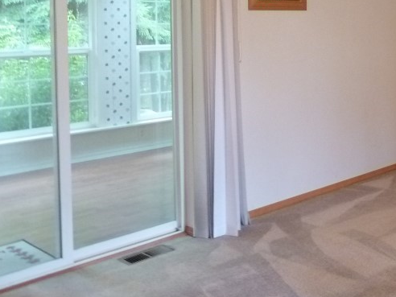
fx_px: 595
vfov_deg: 27.3
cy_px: 47
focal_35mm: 52
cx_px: 385
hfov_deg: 34.0
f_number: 3.3
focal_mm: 4.1
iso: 400
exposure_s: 1/8
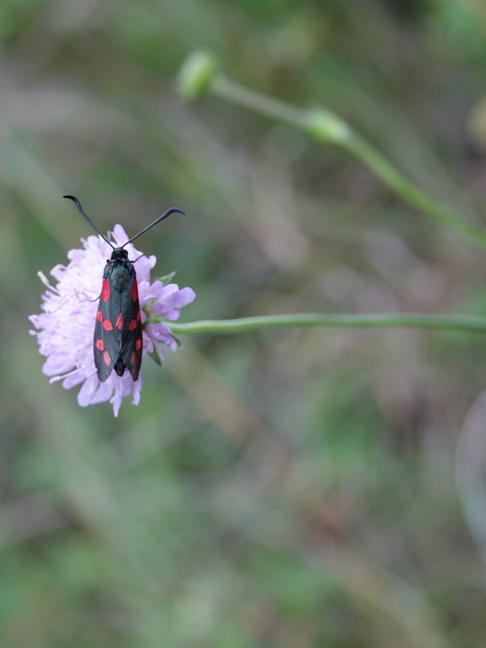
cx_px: 142
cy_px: 324
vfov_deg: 16.0
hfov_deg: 12.0
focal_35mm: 123
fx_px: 2304
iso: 160
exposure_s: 1/100
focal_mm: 31.33
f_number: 3.5
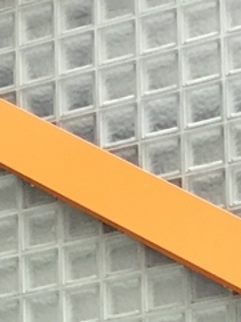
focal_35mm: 154
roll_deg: +1.8
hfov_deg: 9.6
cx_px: 107
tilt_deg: +7.2
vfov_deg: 11.3
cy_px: 703
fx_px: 1432
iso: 25
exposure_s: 1/30
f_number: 2.4
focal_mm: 3.3
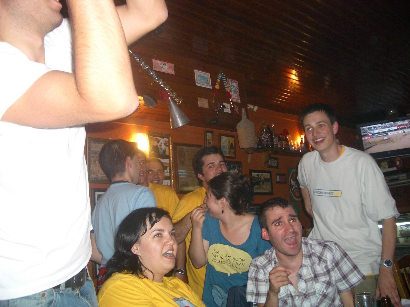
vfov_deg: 40.7
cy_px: 154
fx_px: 415
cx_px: 205
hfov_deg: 52.6
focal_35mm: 35
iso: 100
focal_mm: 5.8
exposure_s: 1/60
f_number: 2.6
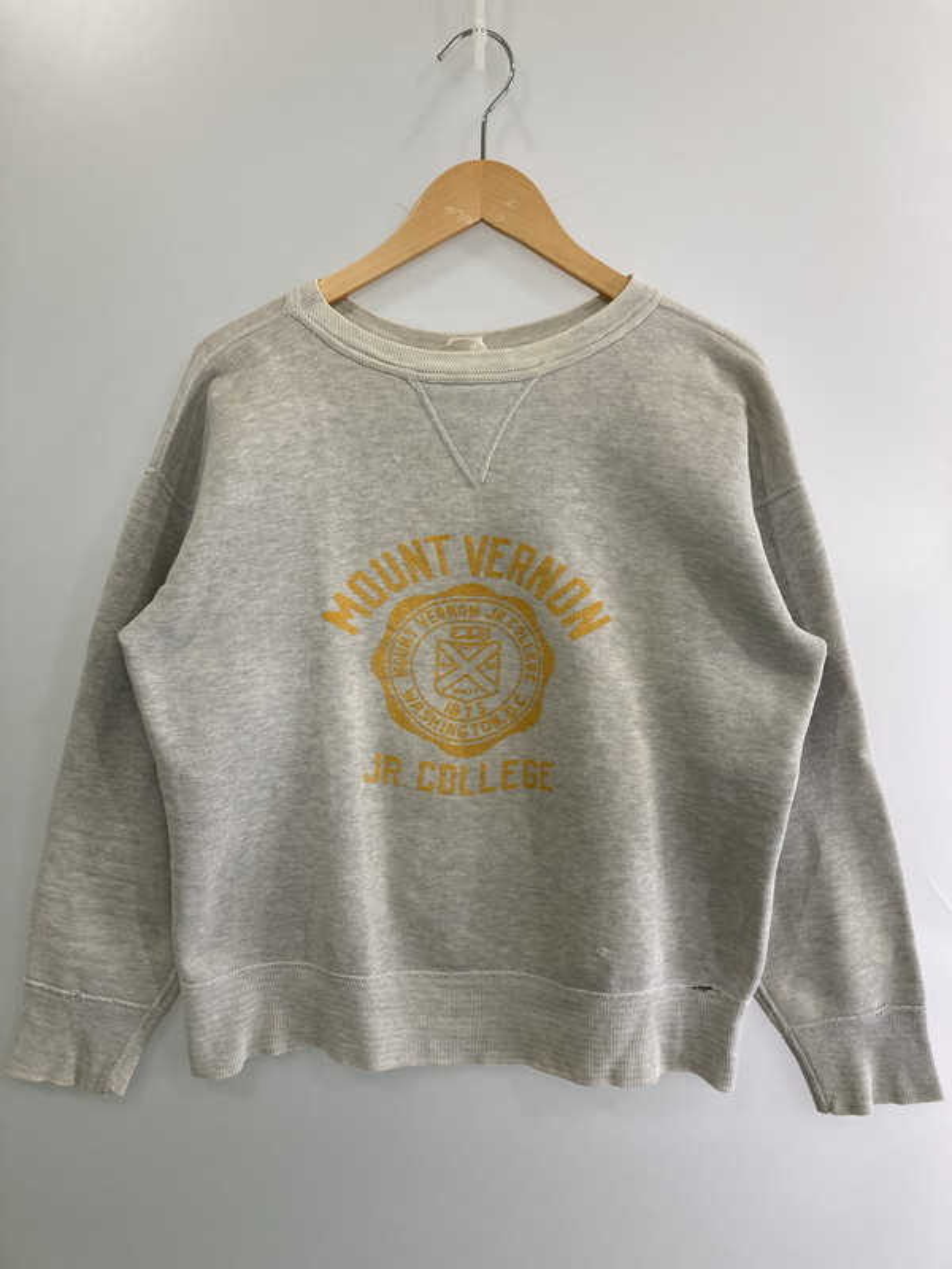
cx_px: 476
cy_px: 634
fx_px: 1027
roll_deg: -1.6
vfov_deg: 63.4
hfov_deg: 49.7
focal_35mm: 28
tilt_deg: -23.4
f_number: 1.8
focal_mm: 3.99
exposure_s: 1/50
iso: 50
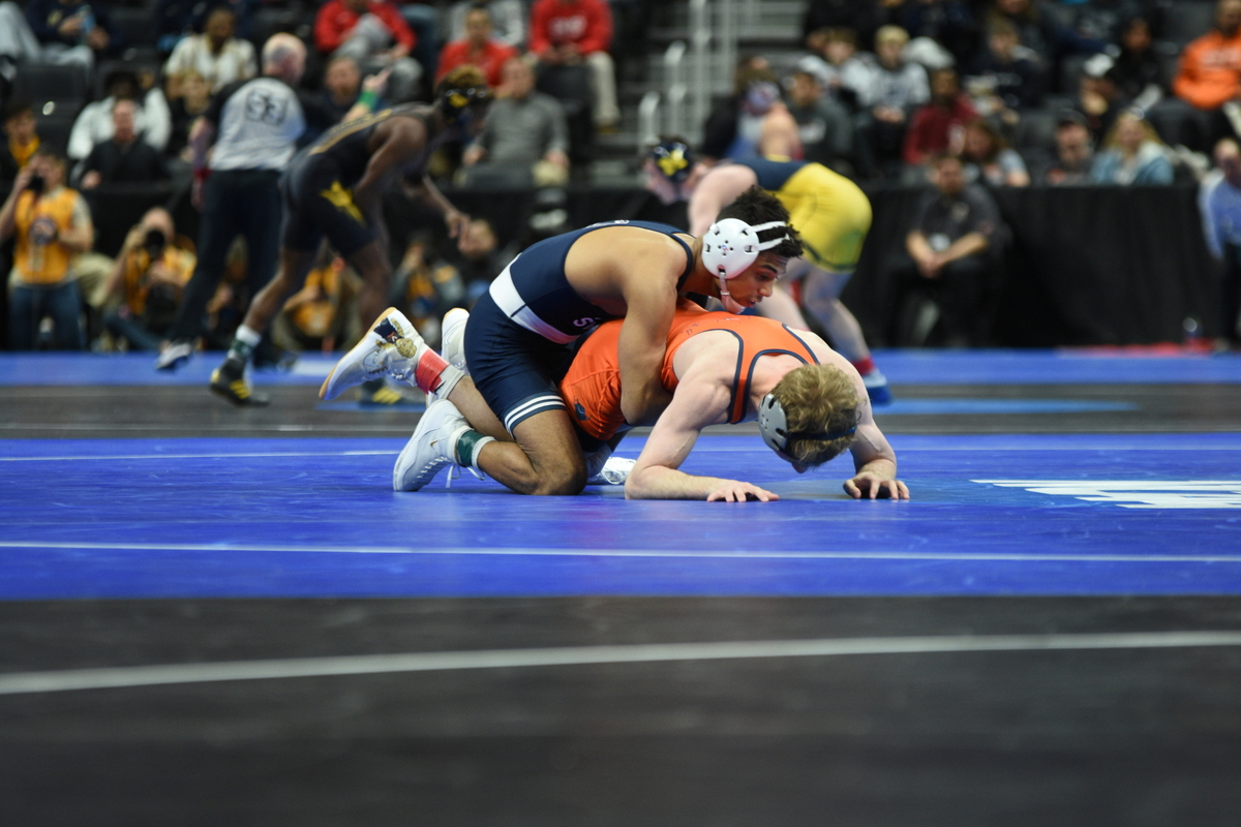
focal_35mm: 278
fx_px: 9565
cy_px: 414
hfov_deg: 7.4
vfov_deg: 5.0
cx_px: 620
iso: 800
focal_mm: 185
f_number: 2.8
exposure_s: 1/320
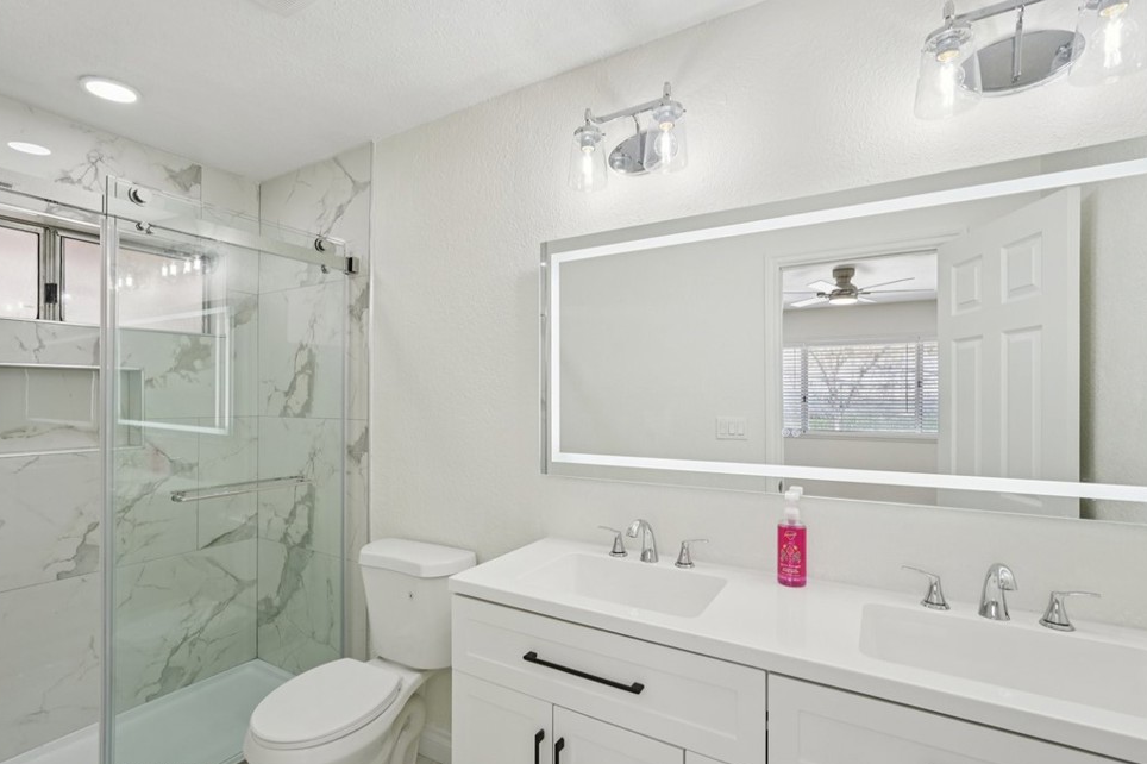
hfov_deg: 93.3
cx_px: 553
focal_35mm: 17
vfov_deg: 70.4
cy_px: 387
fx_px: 541
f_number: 8
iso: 400
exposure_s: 1/90
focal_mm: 16
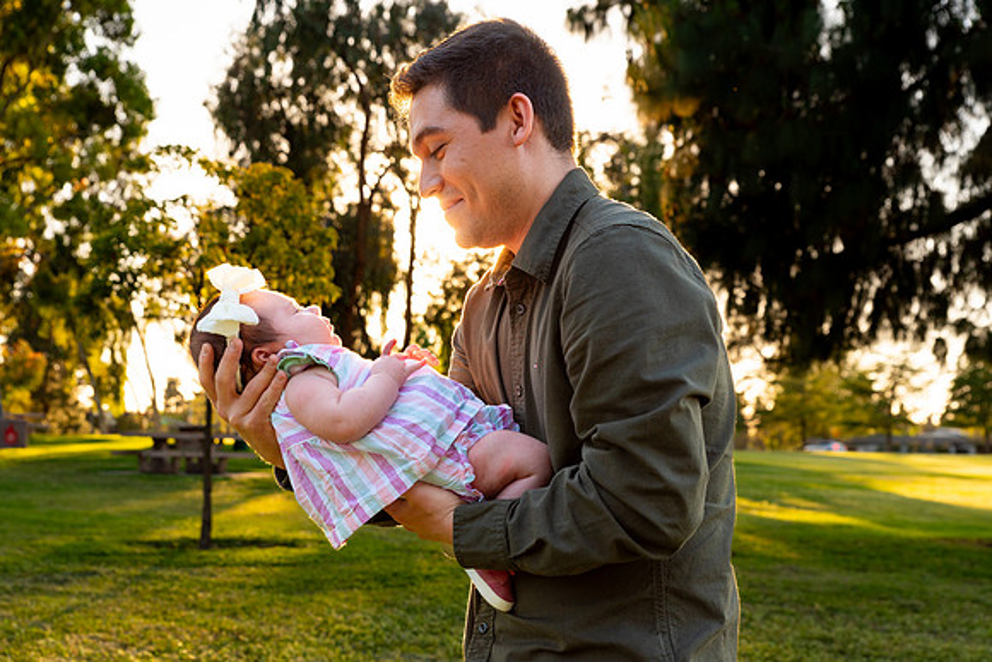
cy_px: 331
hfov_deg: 39.6
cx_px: 496
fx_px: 1378
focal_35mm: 50
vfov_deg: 27.0
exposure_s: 1/320
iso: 200
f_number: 5.6
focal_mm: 50
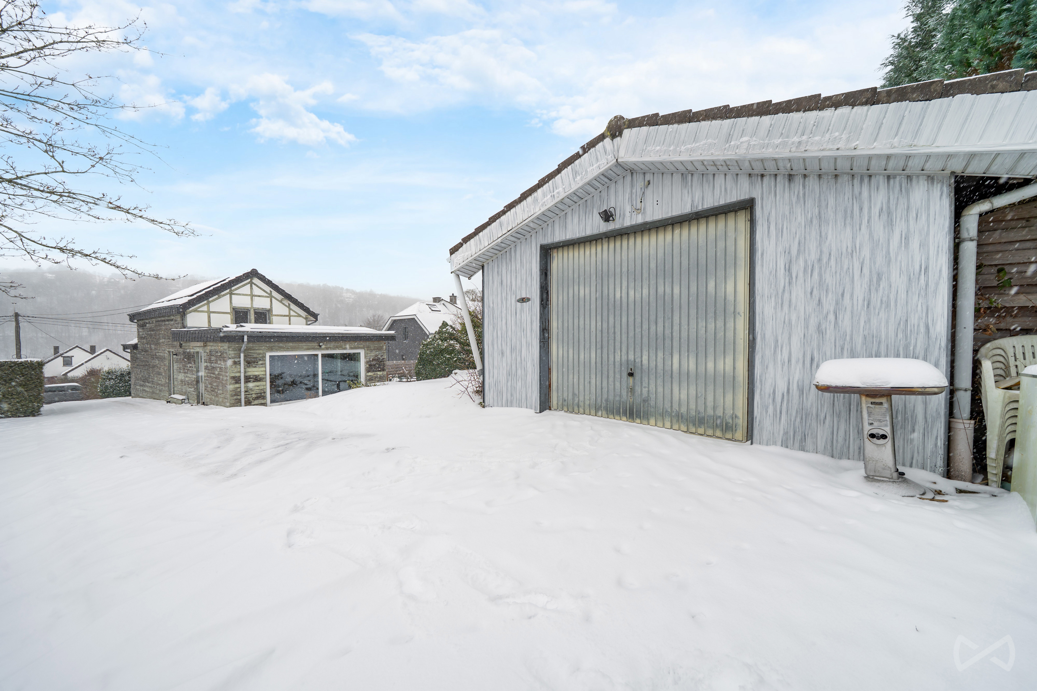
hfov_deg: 112.6
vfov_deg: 90.0
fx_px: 346
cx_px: 518
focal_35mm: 12
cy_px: 346
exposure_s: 1/160
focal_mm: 12
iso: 100
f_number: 6.3
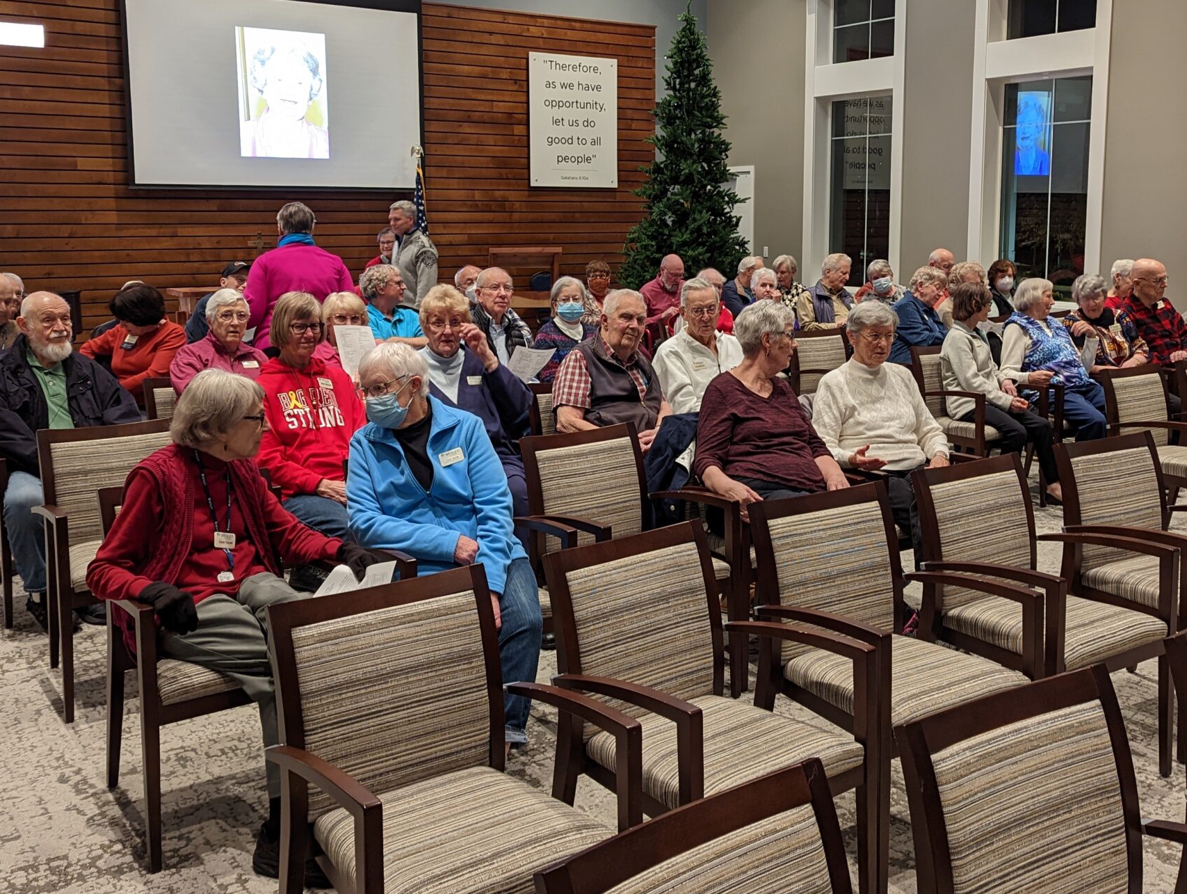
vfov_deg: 39.6
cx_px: 659
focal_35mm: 36
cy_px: 375
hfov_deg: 51.2
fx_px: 1236
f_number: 1.85
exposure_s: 1/30
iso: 150
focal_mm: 6.81
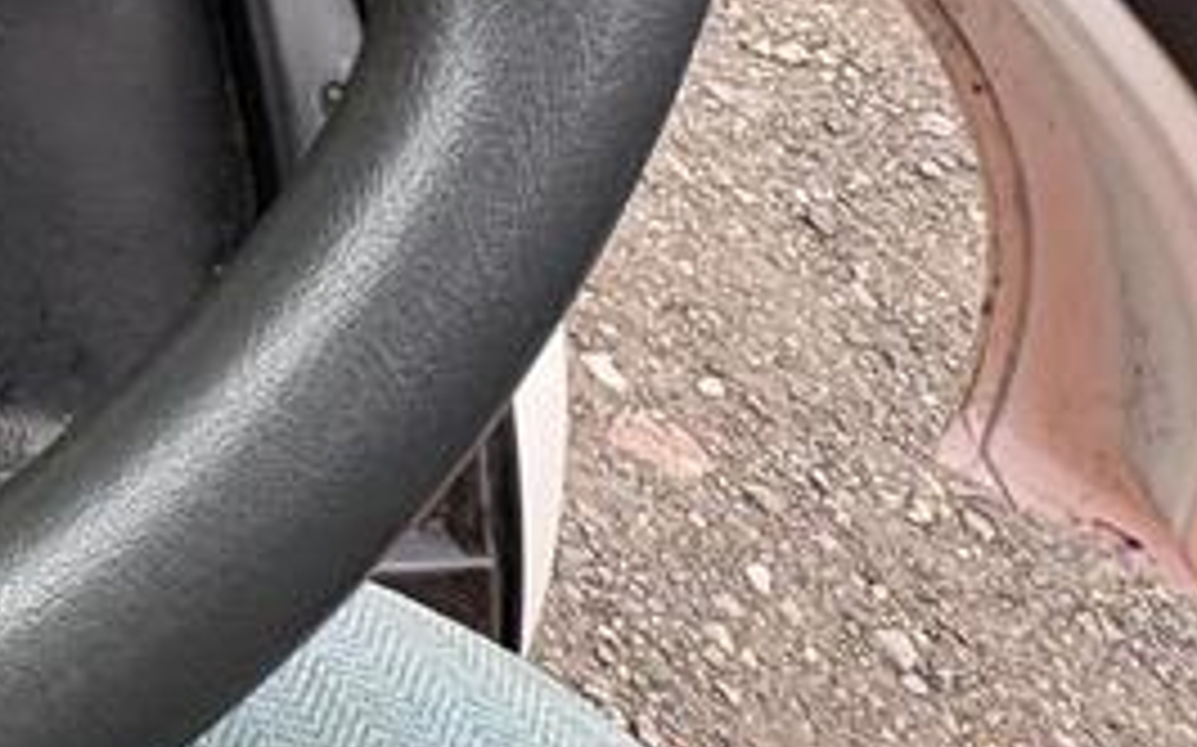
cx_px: -608
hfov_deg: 27.5
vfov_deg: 20.5
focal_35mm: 50
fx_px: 1630
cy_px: -490
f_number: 2.2
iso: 125
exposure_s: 1/139
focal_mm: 2.22
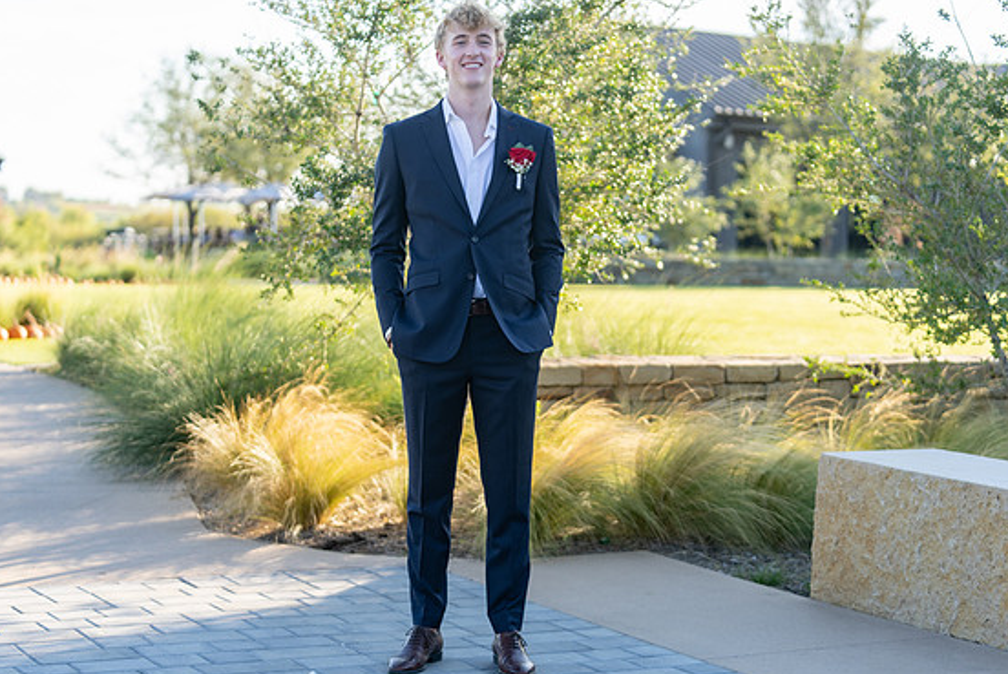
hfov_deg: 26.6
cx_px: 508
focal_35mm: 76
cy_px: 335
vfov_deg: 18.0
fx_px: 2130
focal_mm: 70
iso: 100
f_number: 2.8
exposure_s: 1/320
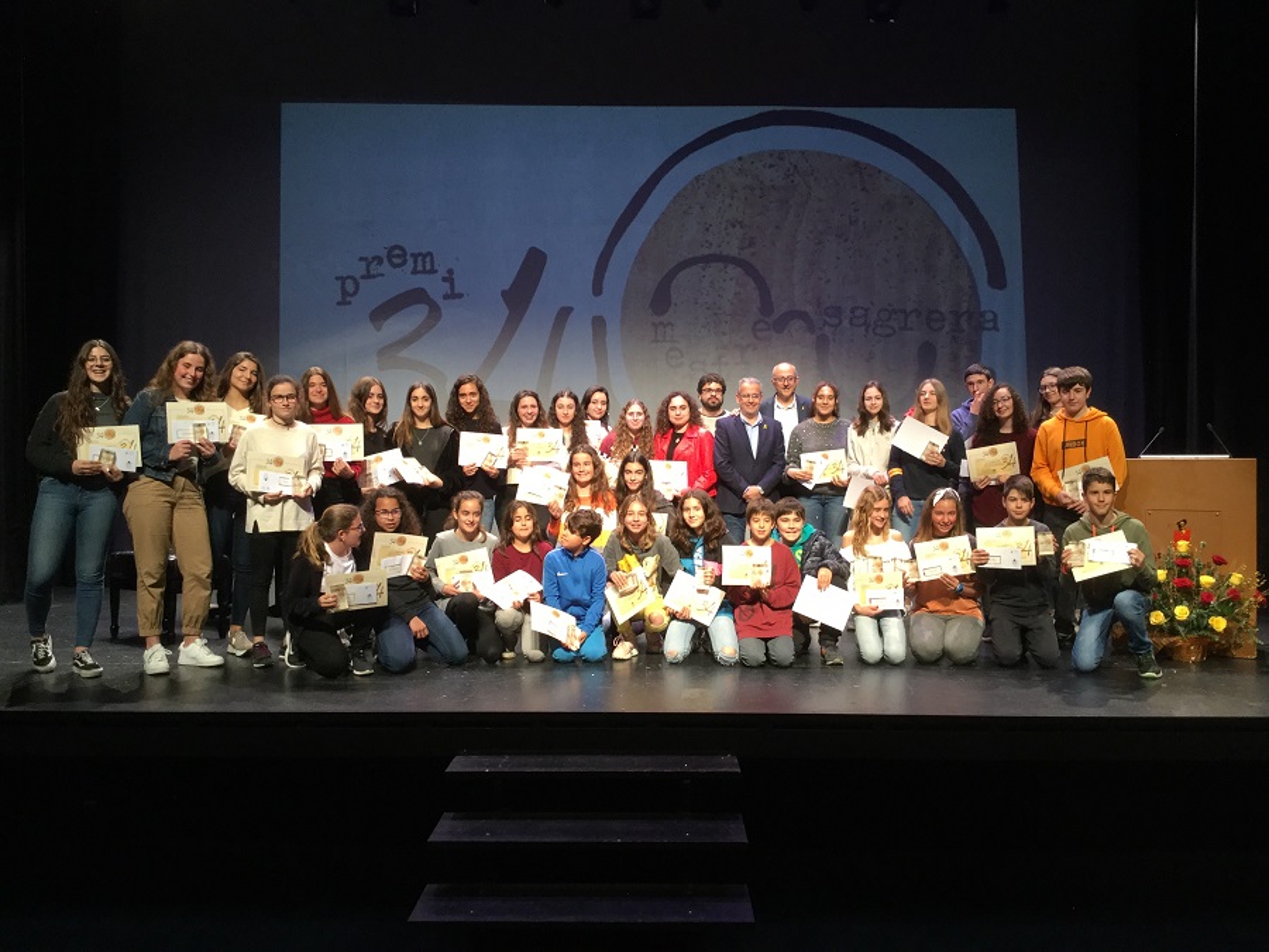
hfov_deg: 58.4
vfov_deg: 45.4
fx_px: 1136
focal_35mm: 31
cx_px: 634
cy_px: 476
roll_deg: -1.7
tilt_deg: -2.4
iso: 100
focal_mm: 3.3
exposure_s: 1/33
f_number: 2.4
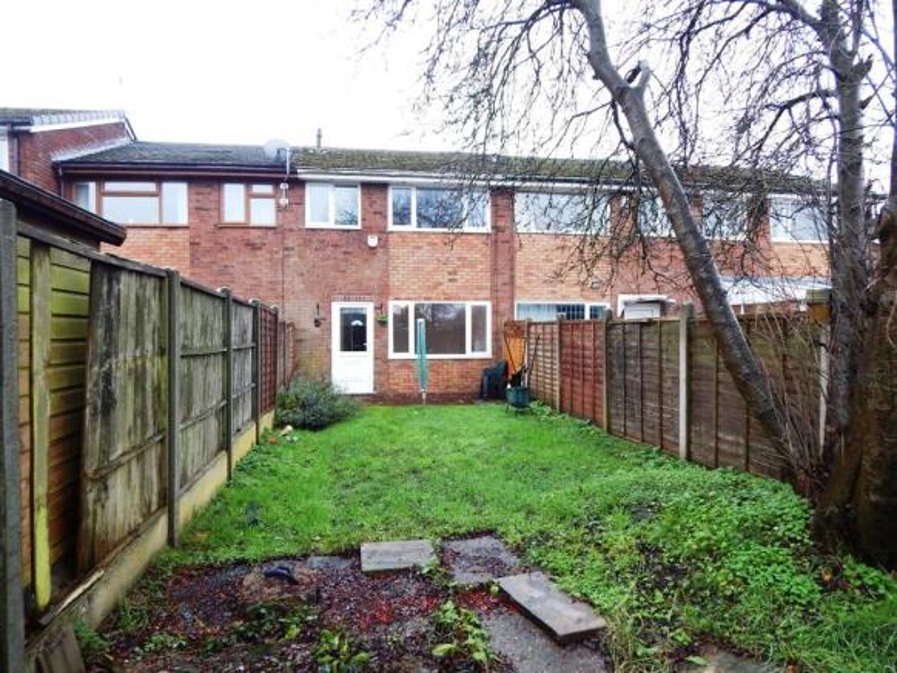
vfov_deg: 61.1
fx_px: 570
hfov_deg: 76.4
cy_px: 336
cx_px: 448
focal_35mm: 22
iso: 160
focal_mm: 4
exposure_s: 1/30
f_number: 3
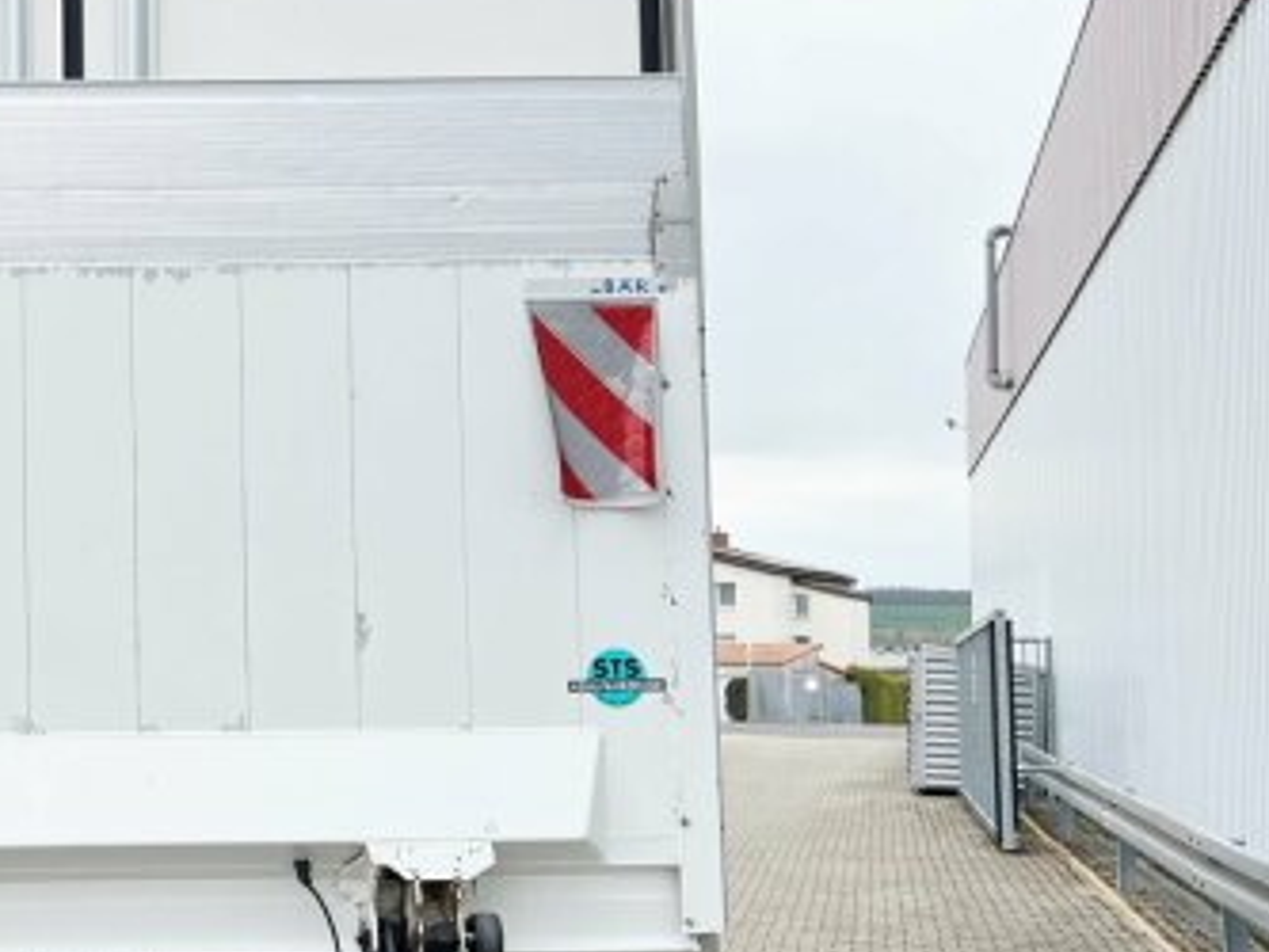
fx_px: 1834
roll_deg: +0.0
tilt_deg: +4.5
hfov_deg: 35.5
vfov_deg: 29.1
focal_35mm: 50
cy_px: 552
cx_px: 80
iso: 50
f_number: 1.5
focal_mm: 5.7
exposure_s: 1/2841
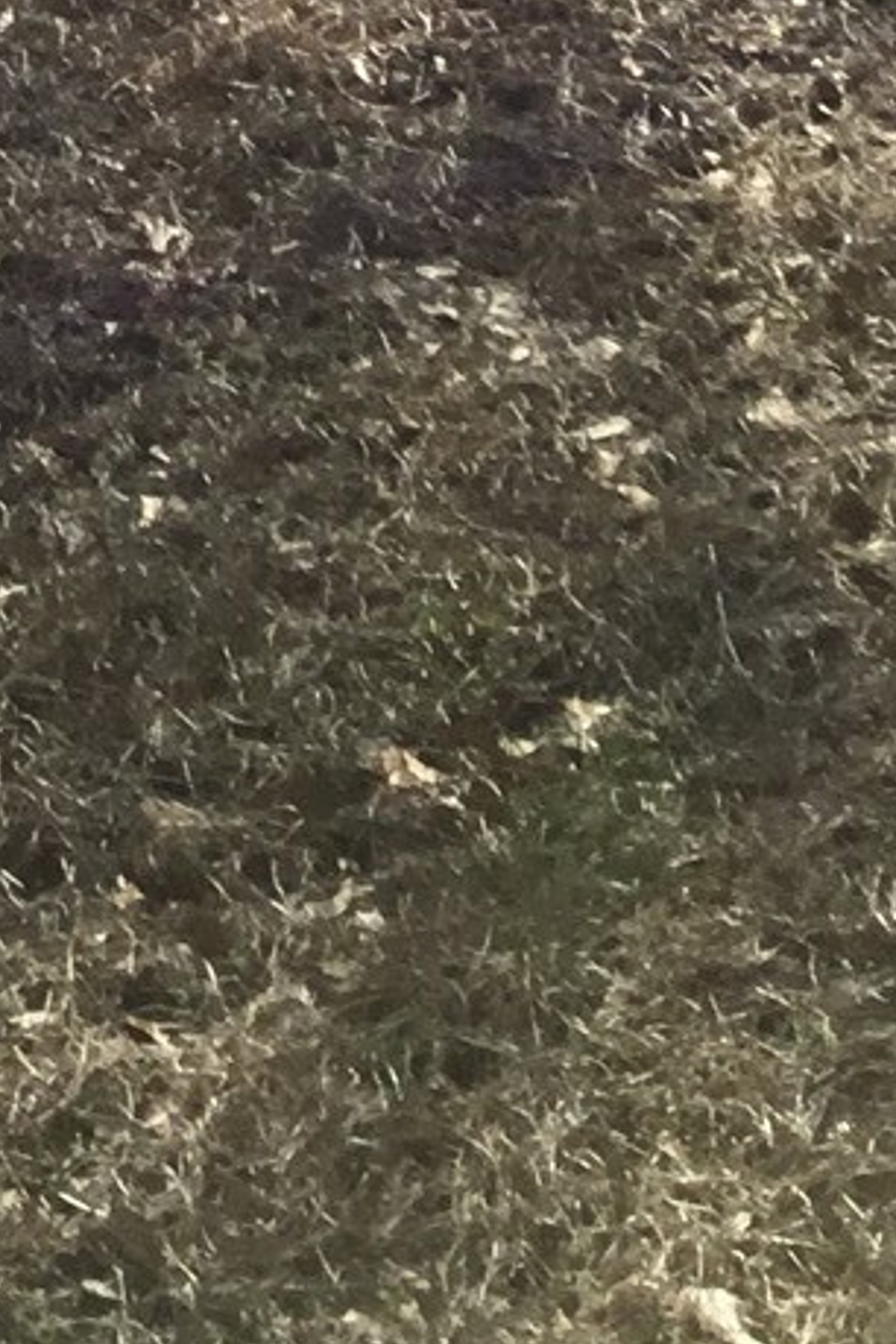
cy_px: -1526
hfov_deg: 9.2
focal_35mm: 144
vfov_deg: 12.3
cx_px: -580
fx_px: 5376
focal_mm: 3.3
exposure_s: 1/1359
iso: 25
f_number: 2.4
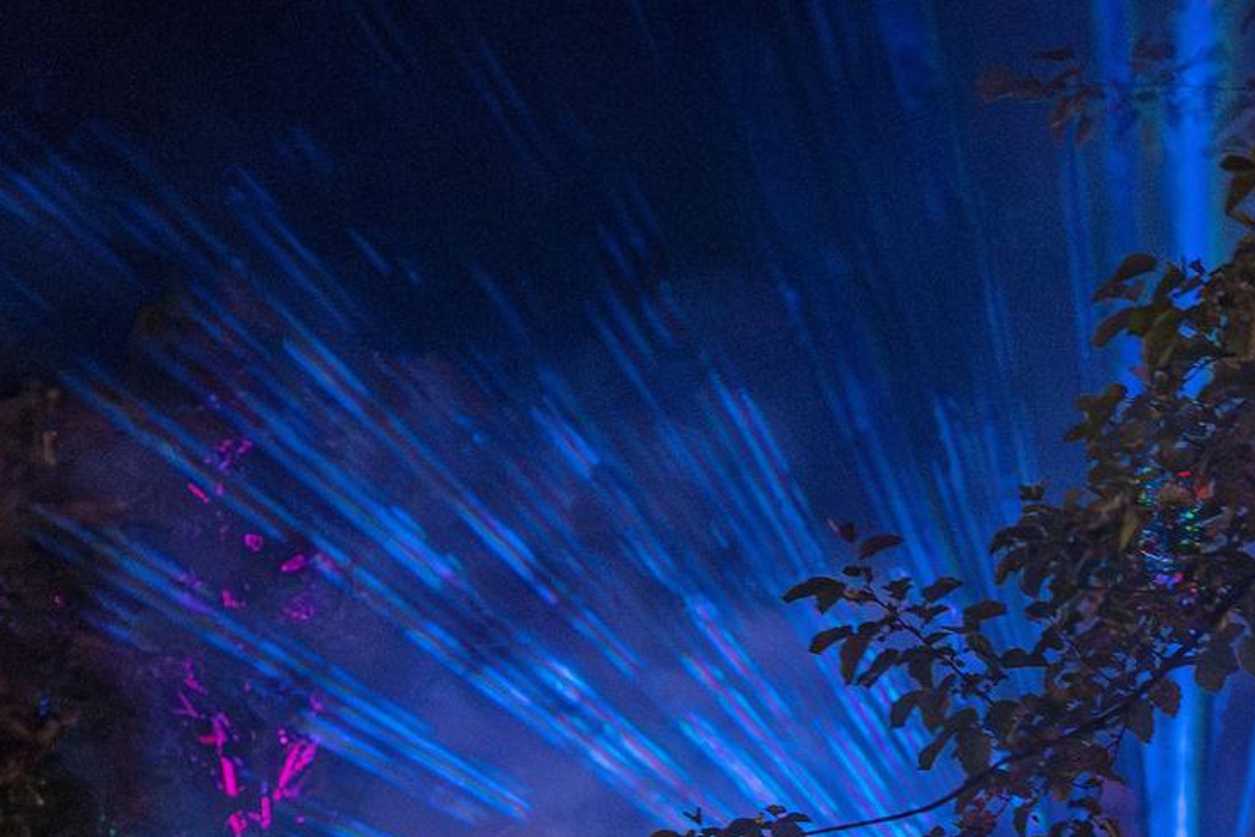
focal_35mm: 91
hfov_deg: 21.2
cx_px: 1406
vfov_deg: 14.6
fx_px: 3172
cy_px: 982
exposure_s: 1/160
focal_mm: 35
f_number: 2
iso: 12800
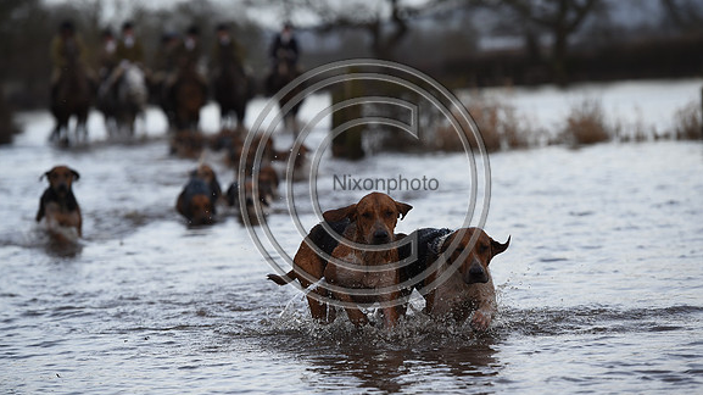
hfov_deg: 12.0
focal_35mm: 179
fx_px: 3335
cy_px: 167
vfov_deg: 6.8
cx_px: 351
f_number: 4.5
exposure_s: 1/1000
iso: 900
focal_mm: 170
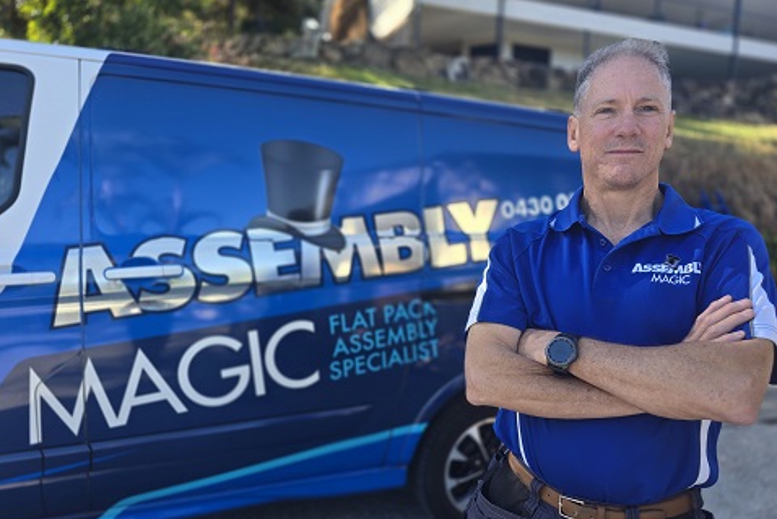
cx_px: 379
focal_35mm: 25
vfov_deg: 51.2
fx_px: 540
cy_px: 292
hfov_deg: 71.5
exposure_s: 1/117
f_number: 1.7
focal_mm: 6.3
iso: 12
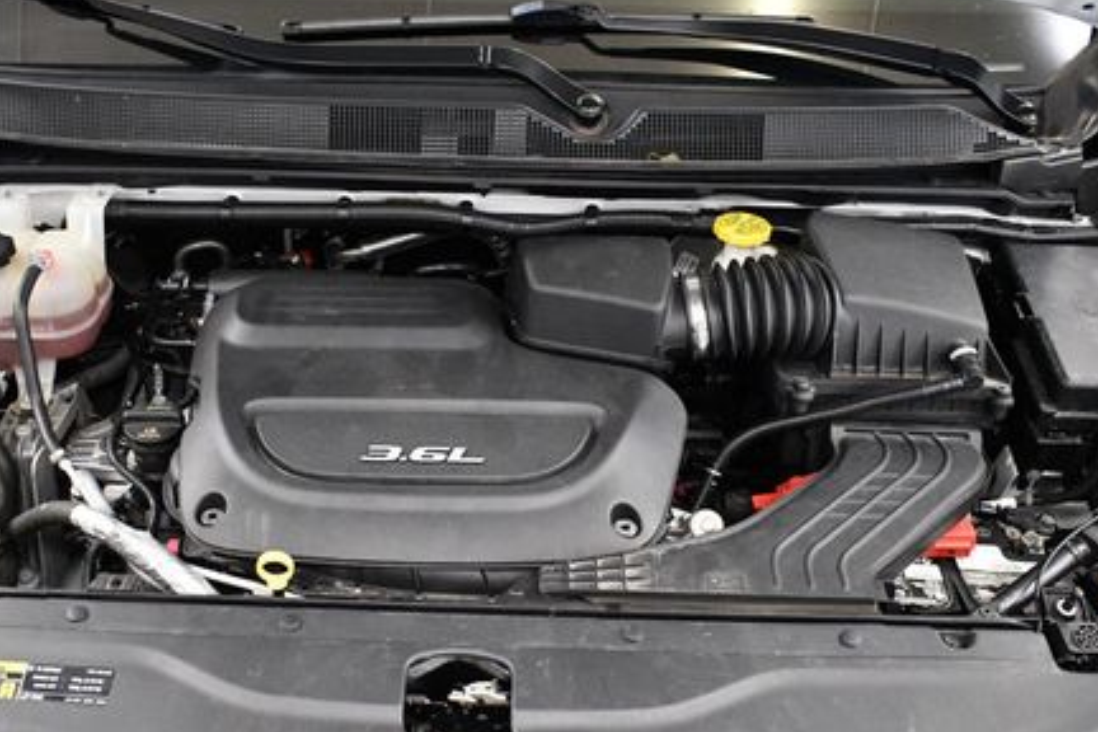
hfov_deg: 48.3
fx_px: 1220
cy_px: 465
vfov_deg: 33.2
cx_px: 468
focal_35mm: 40
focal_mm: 18
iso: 2800
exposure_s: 1/125
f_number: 3.5
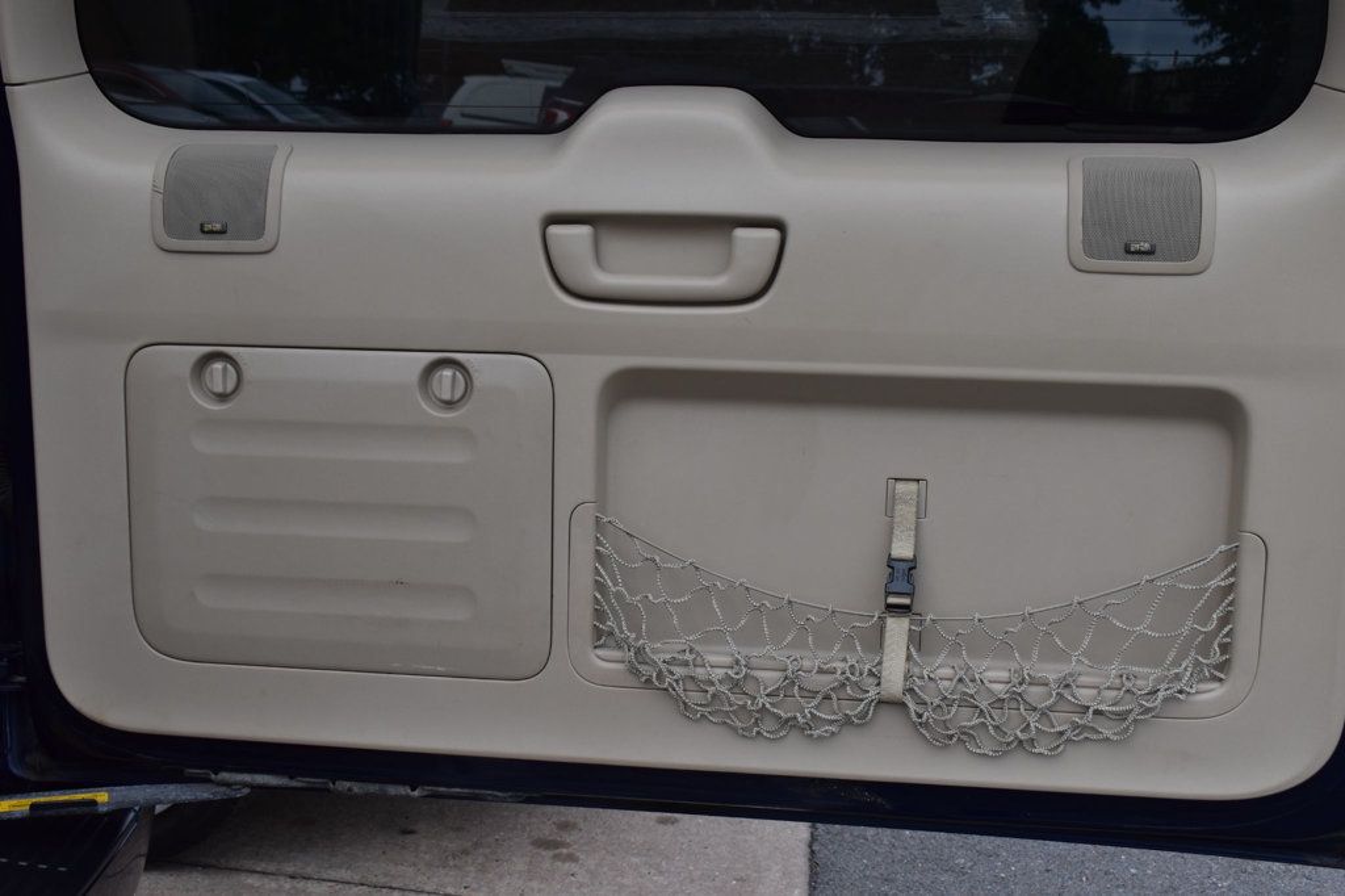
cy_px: 448
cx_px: 672
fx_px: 1625
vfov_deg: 30.8
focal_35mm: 44
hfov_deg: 45.0
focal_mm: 29
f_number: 10
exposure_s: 1/320
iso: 400
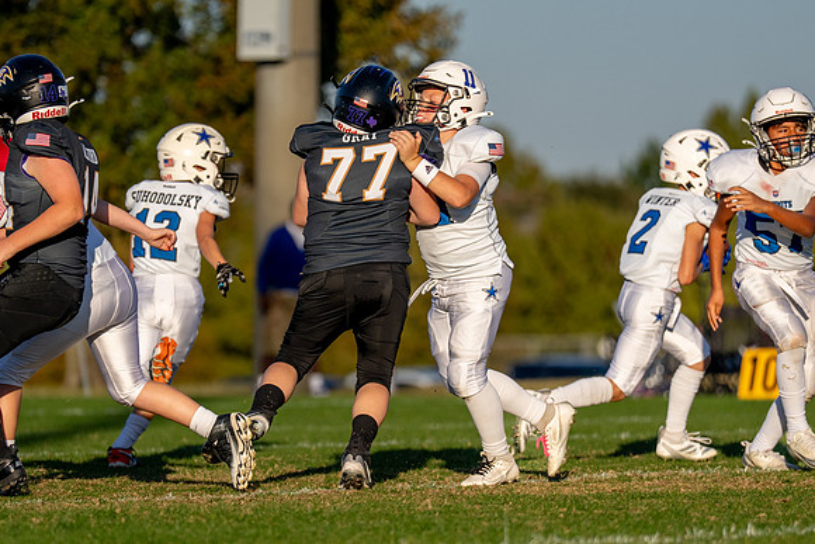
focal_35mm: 386
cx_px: 289
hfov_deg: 5.3
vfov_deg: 3.6
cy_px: 309
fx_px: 8739
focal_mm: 200
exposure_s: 1/4000
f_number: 2.8
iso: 200
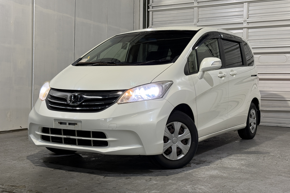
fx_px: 403
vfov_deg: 27.0
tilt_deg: -0.5
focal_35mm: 50
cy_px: 86
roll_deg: -1.0
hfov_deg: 39.6
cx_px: 145
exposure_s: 1/60
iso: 64
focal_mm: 6.76
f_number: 1.78
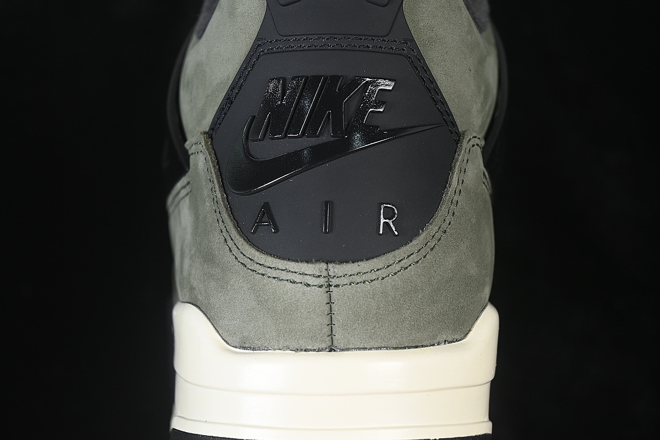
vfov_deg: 18.2
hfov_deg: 27.0
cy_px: 220
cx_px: 330
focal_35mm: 75
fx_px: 1375
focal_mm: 50
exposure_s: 1/60
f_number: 6.3
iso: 160
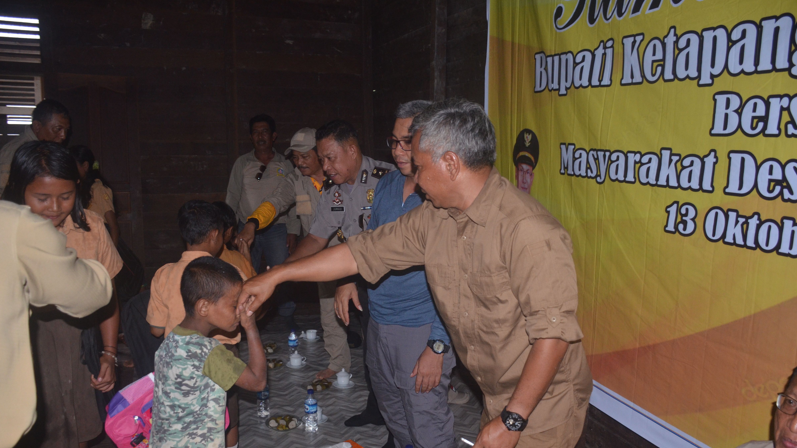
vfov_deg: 40.1
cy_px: 254
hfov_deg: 66.1
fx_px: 613
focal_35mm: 29
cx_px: 408
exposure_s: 1/60
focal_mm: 18
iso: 800
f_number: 3.5
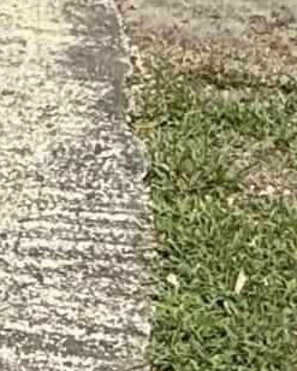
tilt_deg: +2.8
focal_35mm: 133
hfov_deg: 11.2
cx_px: -121
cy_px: -555
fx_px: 1459
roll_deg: +0.1
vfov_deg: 11.6
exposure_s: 1/1368
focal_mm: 2.22
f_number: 2.2
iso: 50
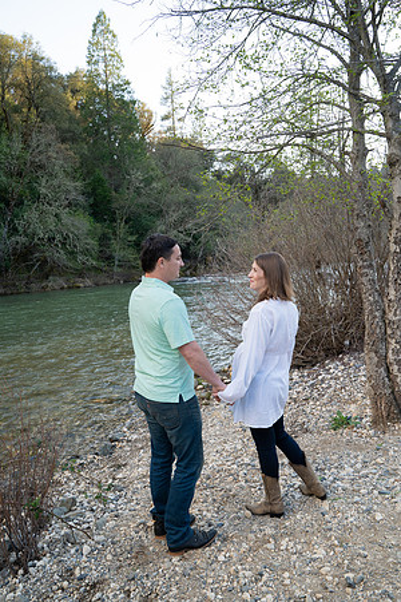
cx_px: 200
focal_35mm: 28
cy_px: 301
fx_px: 468
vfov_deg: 65.5
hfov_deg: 46.4
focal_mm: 28
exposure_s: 1/125
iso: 500
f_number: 6.3
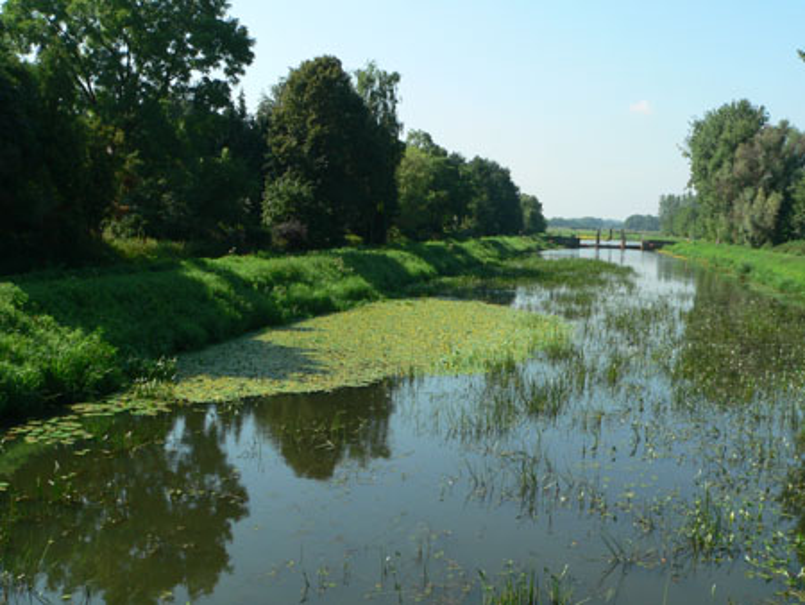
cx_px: 402
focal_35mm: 41
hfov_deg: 45.8
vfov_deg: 35.2
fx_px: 954
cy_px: 302
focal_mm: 6.8
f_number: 8
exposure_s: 1/160
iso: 100
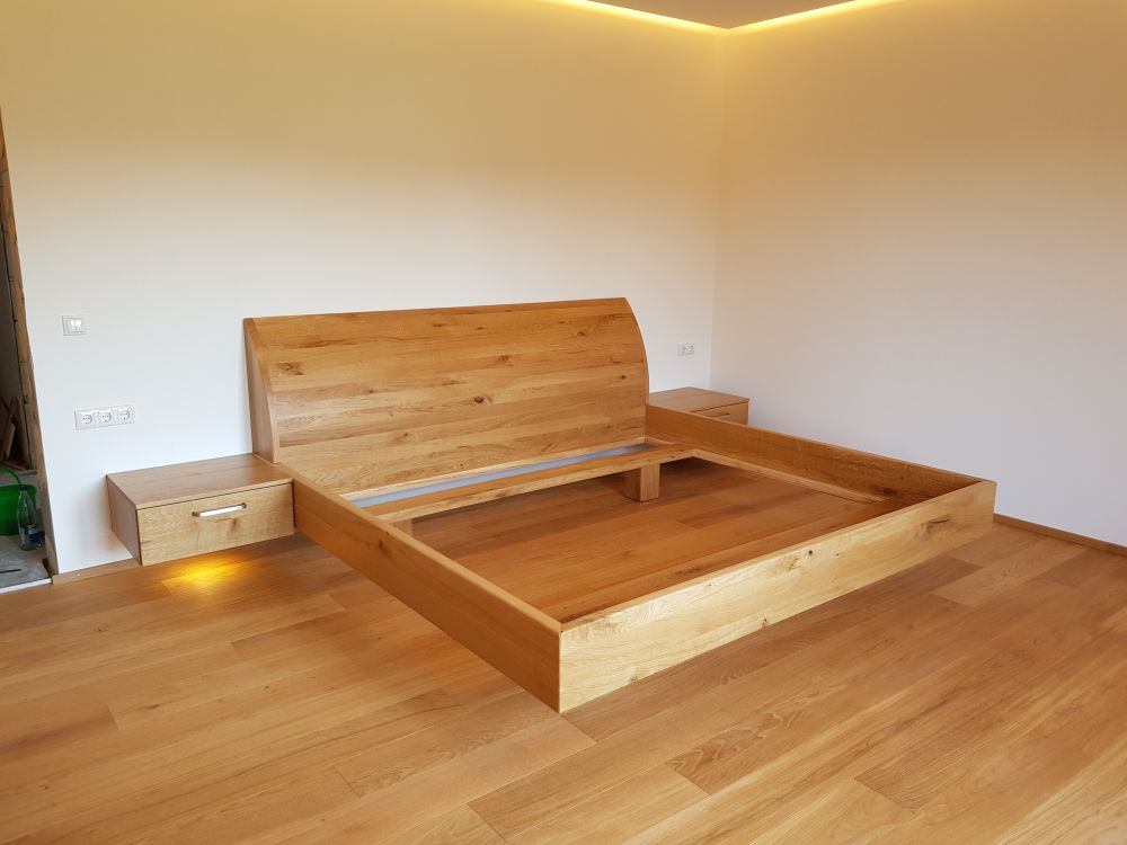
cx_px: 564
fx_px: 846
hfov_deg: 67.3
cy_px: 422
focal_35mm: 26
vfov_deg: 53.1
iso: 50
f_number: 1.7
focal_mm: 4.2
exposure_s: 1/50
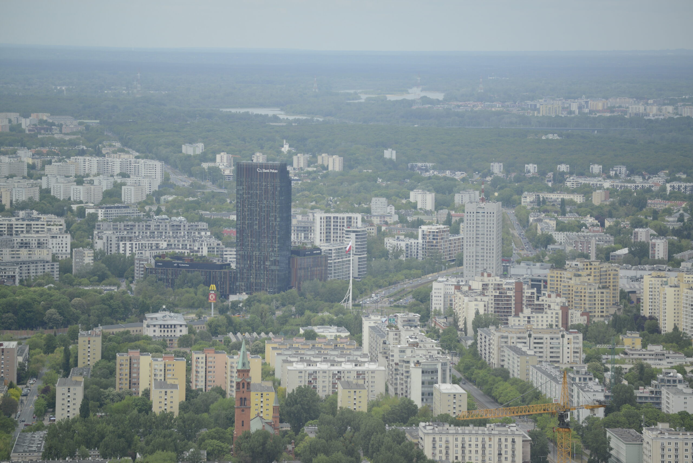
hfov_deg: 10.3
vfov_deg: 6.9
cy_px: 232
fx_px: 3851
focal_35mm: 200
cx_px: 346
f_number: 4
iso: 360
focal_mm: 200
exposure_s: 1/1600
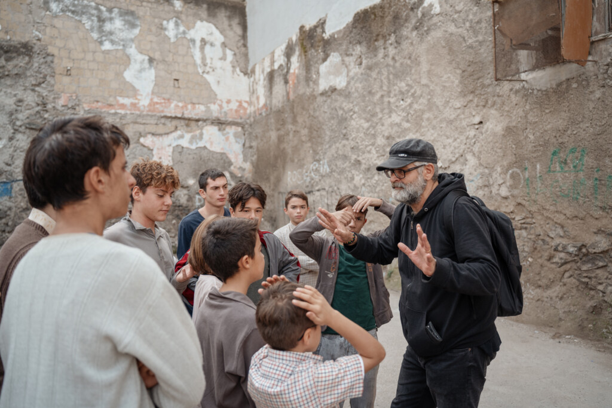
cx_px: 306
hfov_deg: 65.5
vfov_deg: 46.4
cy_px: 204
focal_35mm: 28
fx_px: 476
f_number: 2.8
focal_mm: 28
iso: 250
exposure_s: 1/640
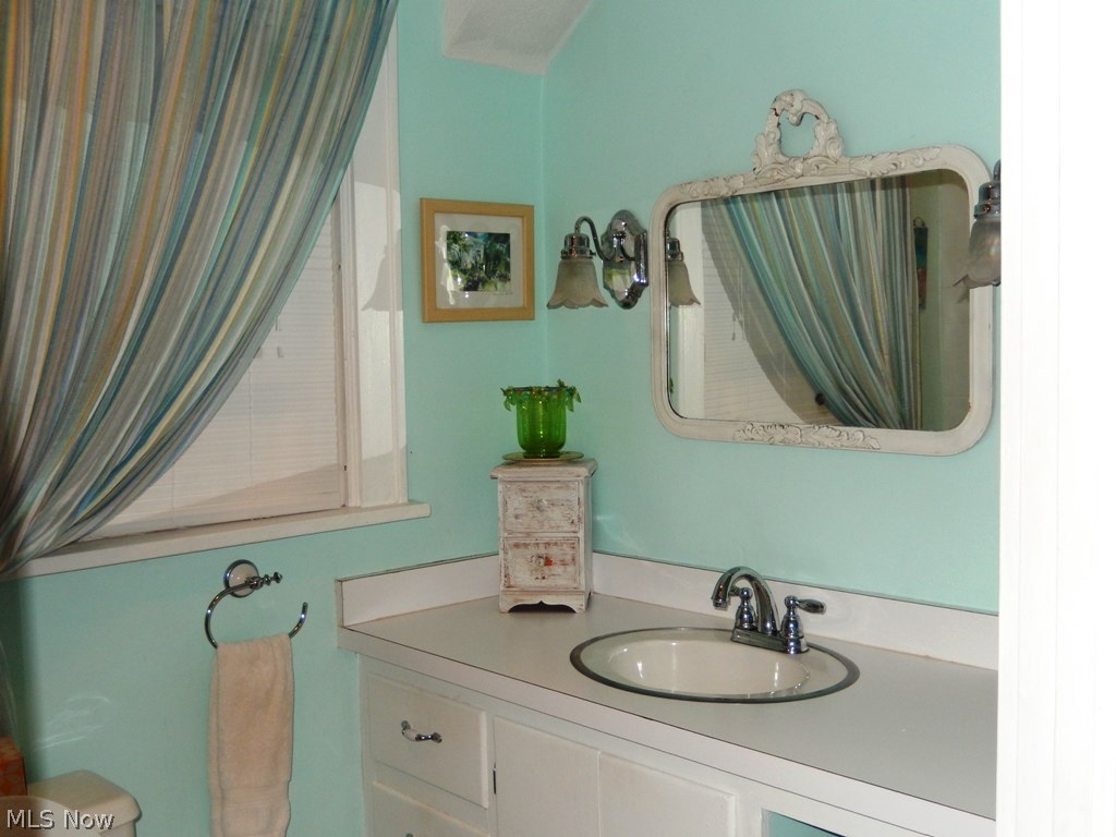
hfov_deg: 51.4
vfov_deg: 39.7
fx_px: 1161
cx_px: 558
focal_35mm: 36
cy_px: 418
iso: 200
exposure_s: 1/30
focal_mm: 6.5
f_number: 4
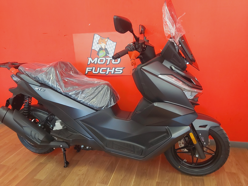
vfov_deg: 53.1
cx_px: 124
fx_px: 186
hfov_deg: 67.3
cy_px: 93
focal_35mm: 26
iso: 250
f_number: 1.7
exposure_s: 1/33
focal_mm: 3.92
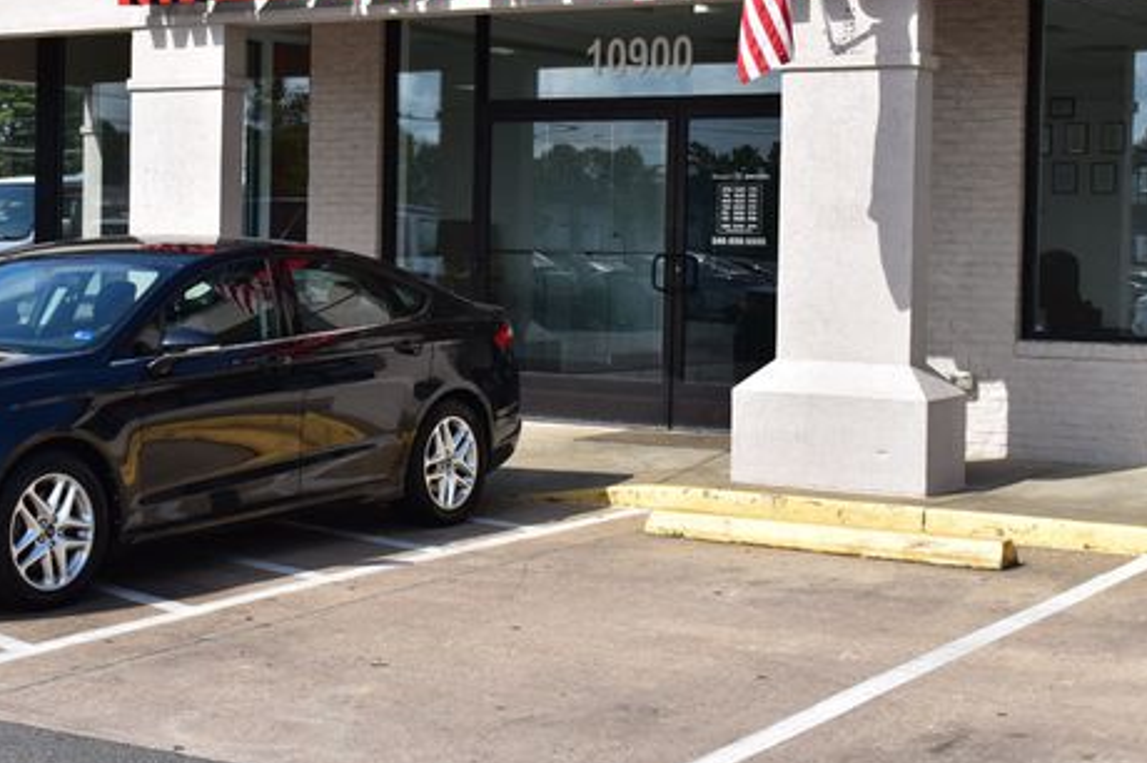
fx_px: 2260
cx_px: 414
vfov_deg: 19.1
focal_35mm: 71
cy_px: 297
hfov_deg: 28.3
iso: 360
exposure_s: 1/500
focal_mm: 34
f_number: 11
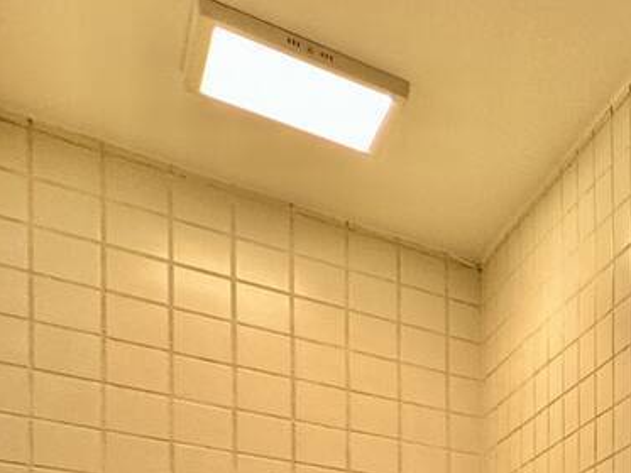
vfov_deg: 21.4
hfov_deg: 20.6
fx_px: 985
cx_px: 1201
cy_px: 764
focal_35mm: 54
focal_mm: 2.22
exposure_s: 1/120
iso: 125
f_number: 2.2
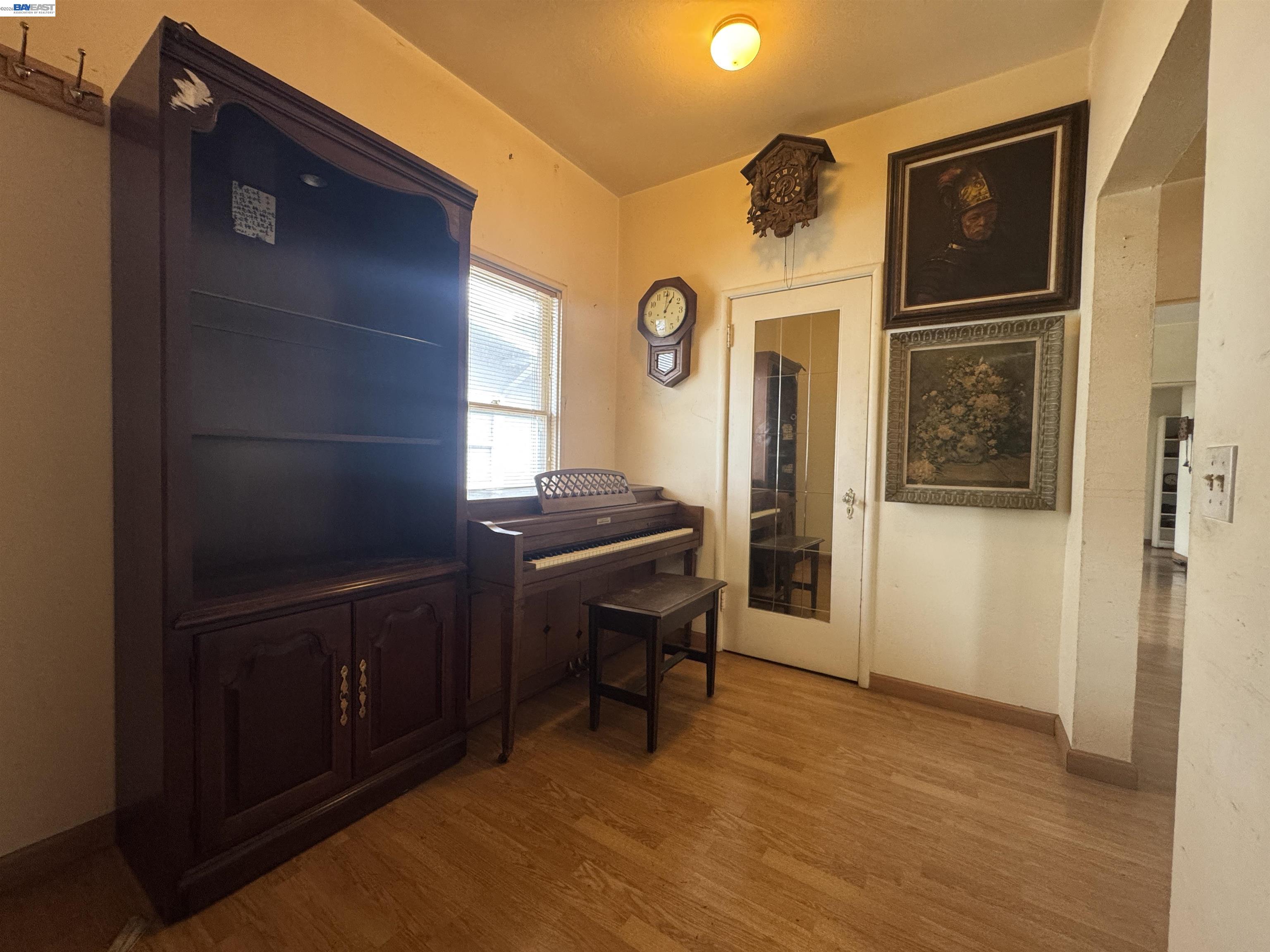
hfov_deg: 102.1
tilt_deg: -2.1
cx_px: 635
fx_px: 514
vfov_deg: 85.7
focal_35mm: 14
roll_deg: -0.7
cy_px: 476
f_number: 2.2
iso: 250
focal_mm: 2.22
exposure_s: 1/60
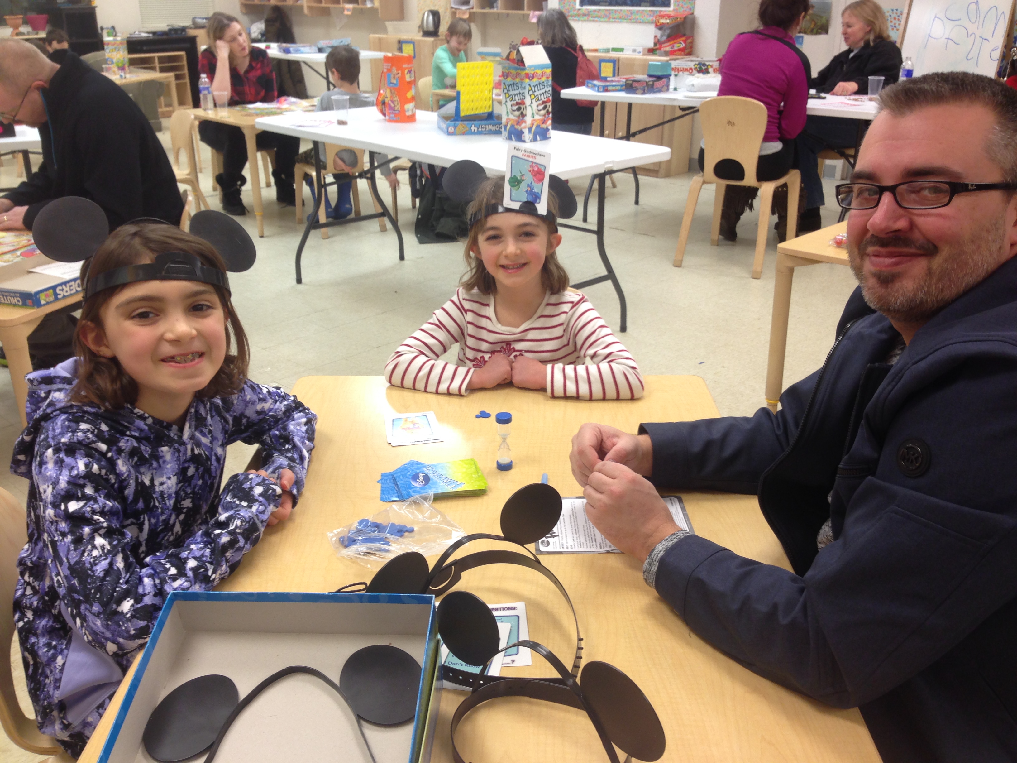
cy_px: 382
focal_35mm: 33
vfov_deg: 42.9
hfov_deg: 55.4
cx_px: 508
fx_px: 970
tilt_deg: -24.2
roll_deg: -0.6
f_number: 2.4
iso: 50
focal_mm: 4.12
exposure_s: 1/20
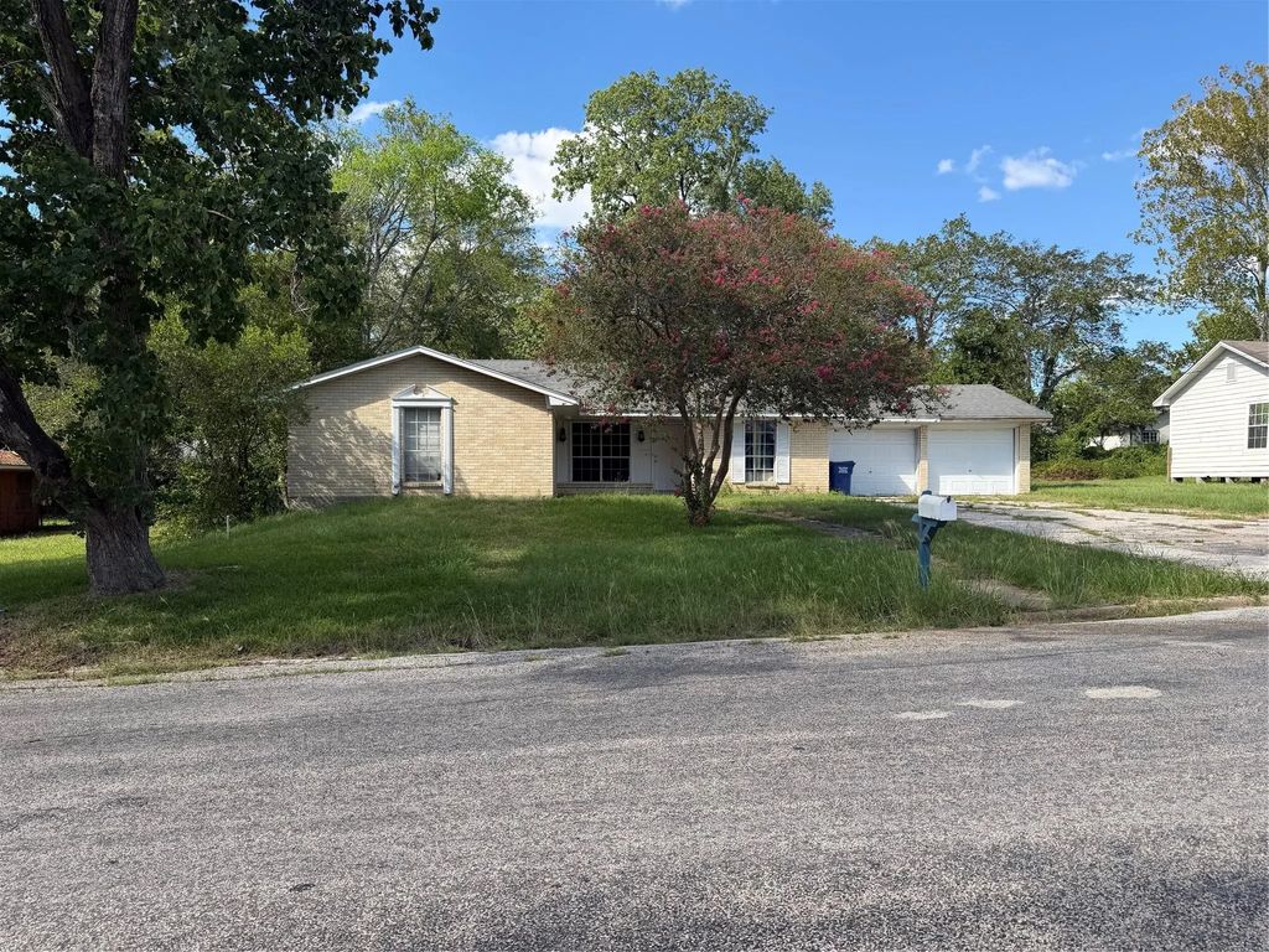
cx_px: 634
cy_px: 476
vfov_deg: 56.8
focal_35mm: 24
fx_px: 880
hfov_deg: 71.6
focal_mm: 6.76
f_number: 1.78
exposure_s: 1/1901
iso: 80
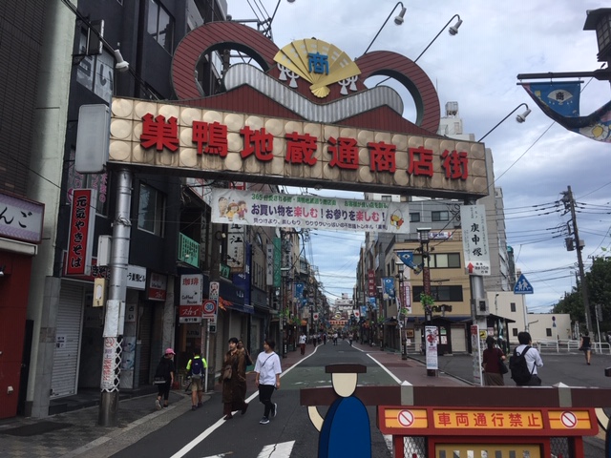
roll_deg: -0.5
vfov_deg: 48.2
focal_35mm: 29
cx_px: 306
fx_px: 512
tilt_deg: +11.3
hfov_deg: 61.7
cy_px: 229
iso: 25
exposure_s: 1/1115
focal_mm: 4.15
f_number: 2.2
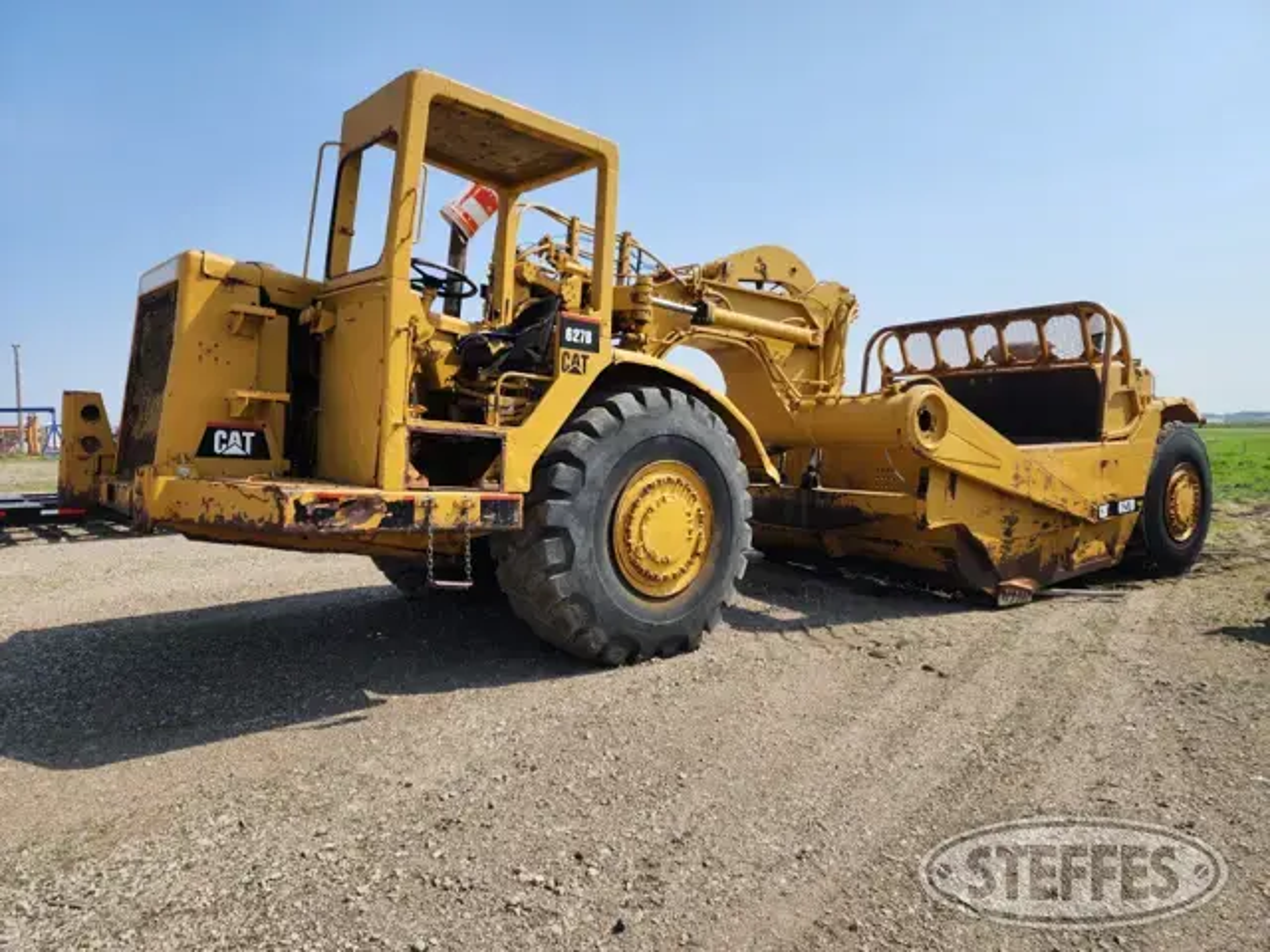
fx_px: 844
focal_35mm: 23
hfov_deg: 73.9
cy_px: 476
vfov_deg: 58.9
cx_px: 635
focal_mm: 6.4
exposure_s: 1/1102
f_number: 1.8
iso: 12
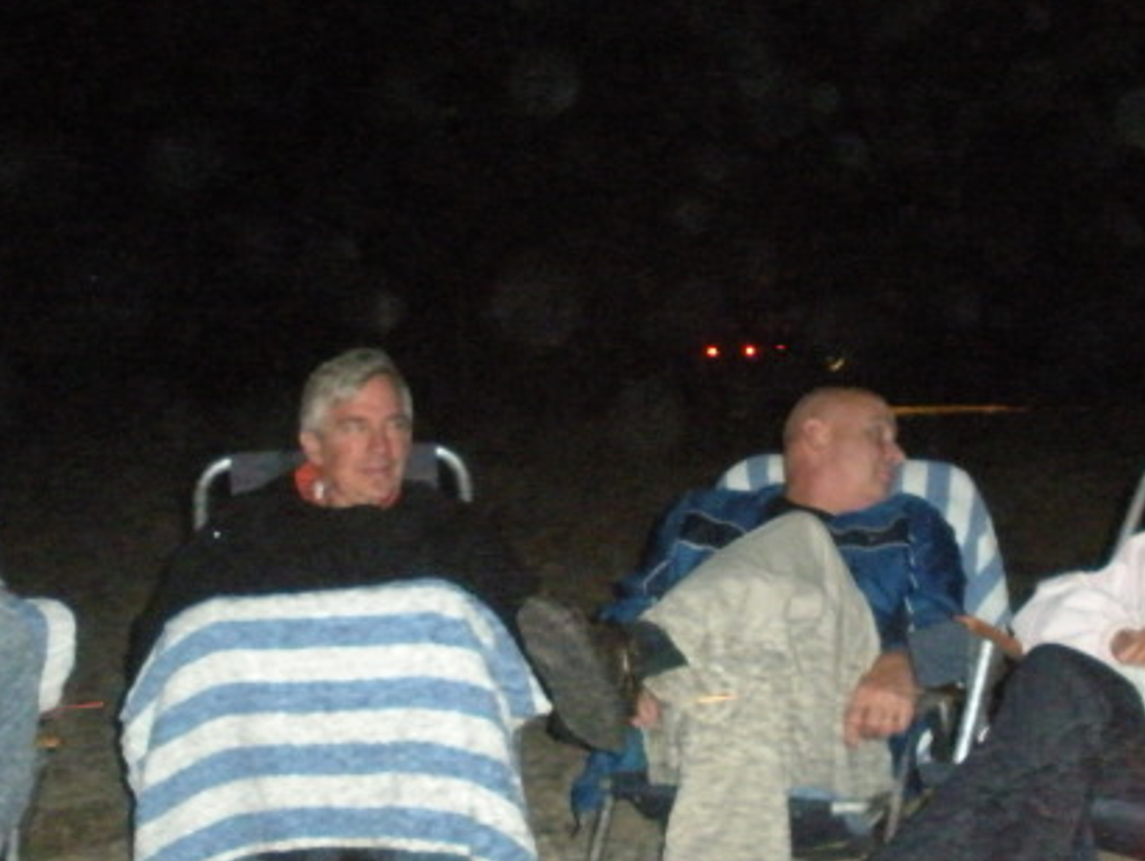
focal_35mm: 70
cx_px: 680
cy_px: 287
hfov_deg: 27.7
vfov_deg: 21.0
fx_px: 2317
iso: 800
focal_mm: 6.3
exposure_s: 1/60
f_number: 3.5
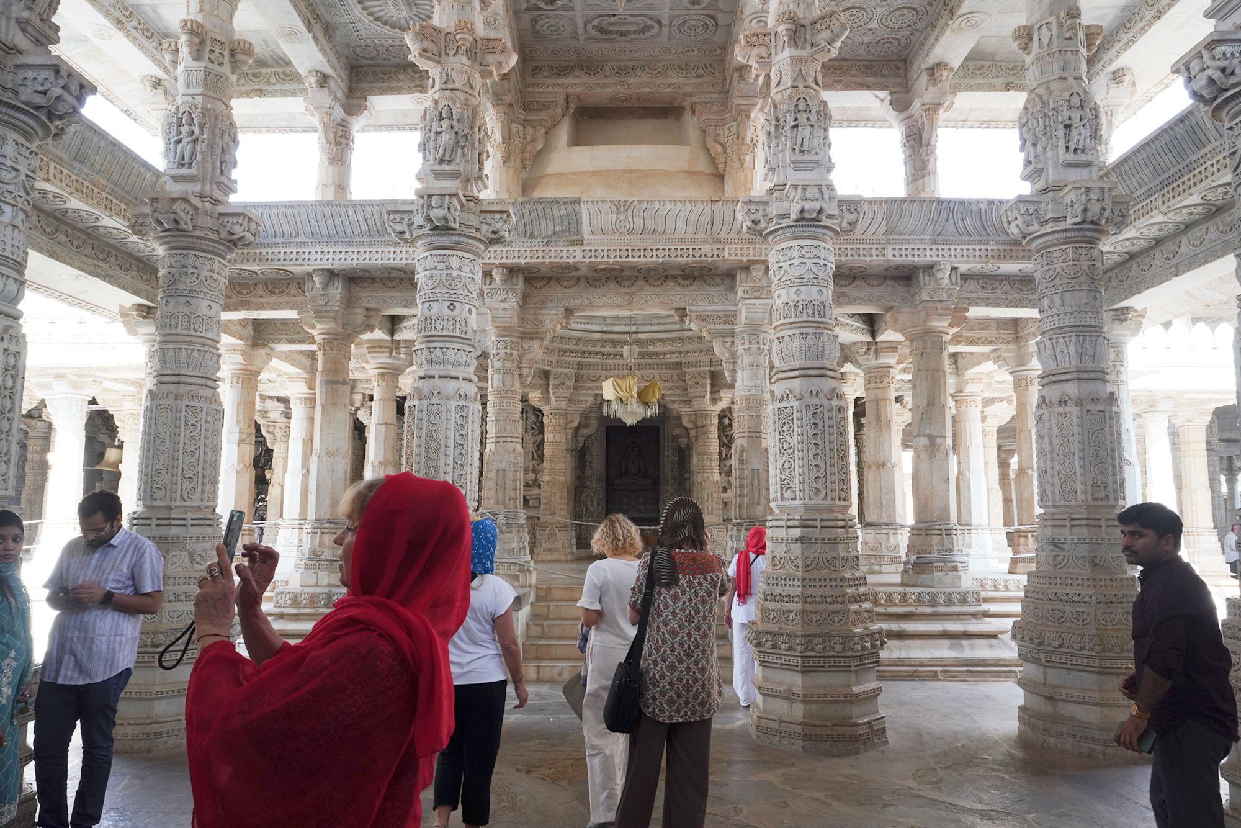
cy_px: 414
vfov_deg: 53.1
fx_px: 827
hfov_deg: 73.7
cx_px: 620
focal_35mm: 24
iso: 800
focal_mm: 24
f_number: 11
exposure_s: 1/100
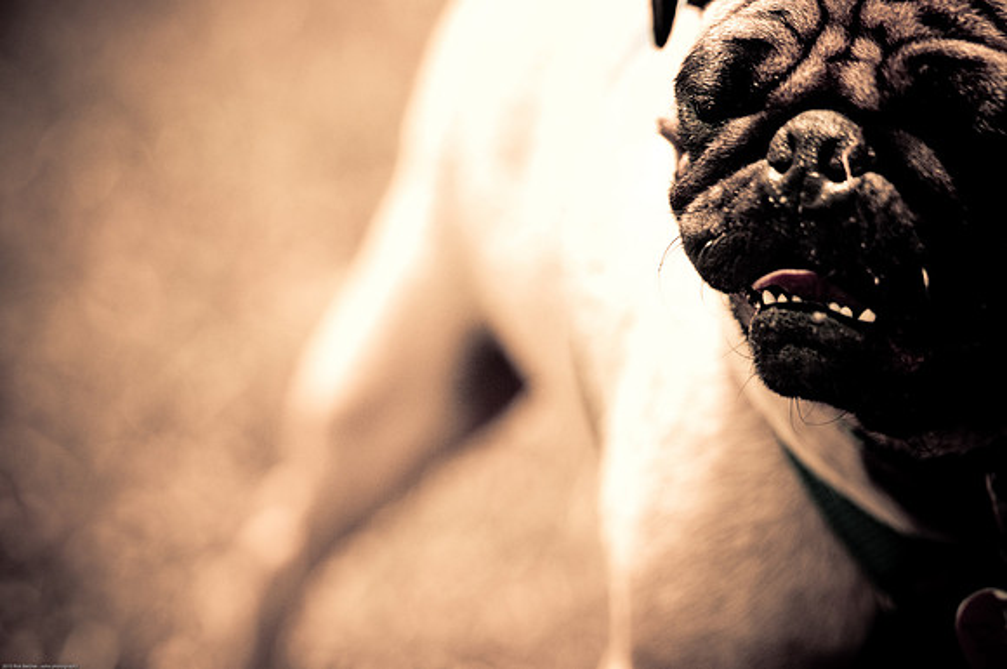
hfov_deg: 8.9
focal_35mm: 232
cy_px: 334
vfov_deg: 5.9
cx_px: 504
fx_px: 6494
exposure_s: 1/3200
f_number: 2.8
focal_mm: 155
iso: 200
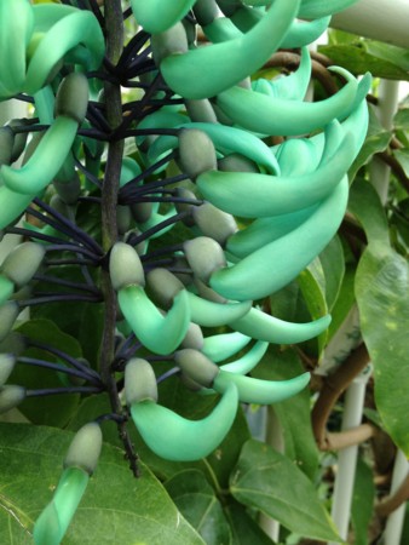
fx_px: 551
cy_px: 272
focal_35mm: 35
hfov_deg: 40.7
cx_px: 204
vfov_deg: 52.6
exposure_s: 1/60
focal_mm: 4.28
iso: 64
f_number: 2.4
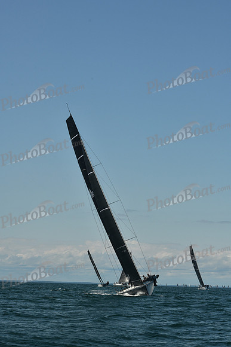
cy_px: 174
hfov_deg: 16.1
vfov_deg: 23.9
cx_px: 116
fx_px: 818
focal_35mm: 85
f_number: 10
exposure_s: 1/640
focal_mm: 85
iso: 320
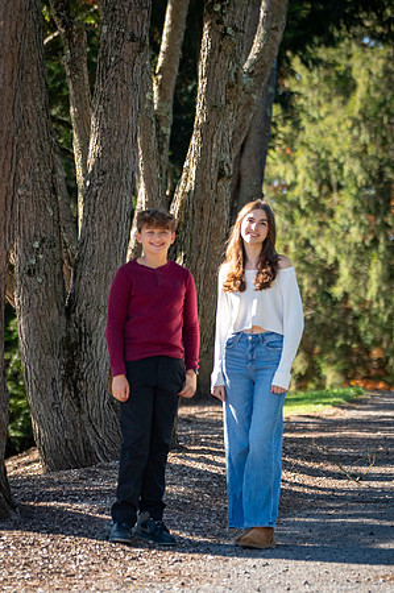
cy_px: 256
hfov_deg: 6.9
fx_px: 3286
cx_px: 254
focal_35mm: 200
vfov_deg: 10.3
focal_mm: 116
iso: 1250
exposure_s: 1/4000
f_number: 3.2
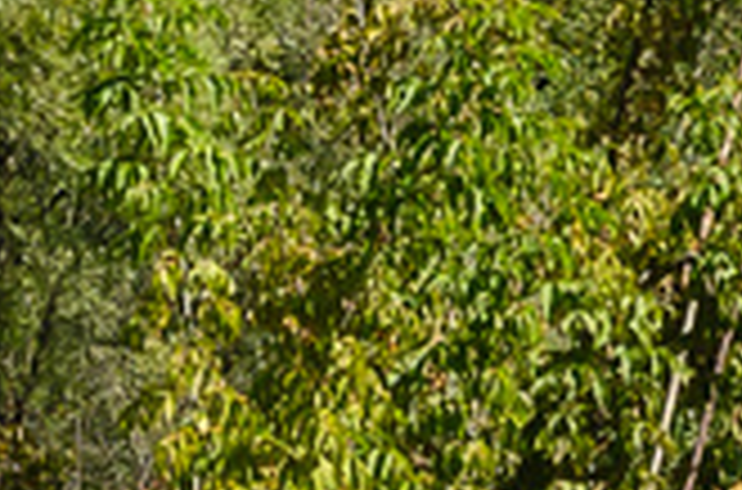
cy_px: -454
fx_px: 11756
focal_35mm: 572
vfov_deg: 2.4
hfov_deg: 3.5
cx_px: 2410
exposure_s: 1/320
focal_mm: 52
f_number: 9
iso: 125
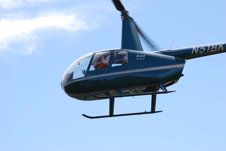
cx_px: 113
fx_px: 801
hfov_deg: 16.1
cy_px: 76
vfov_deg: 10.8
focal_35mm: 128
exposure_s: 1/500
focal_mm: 85
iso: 180
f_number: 5.6
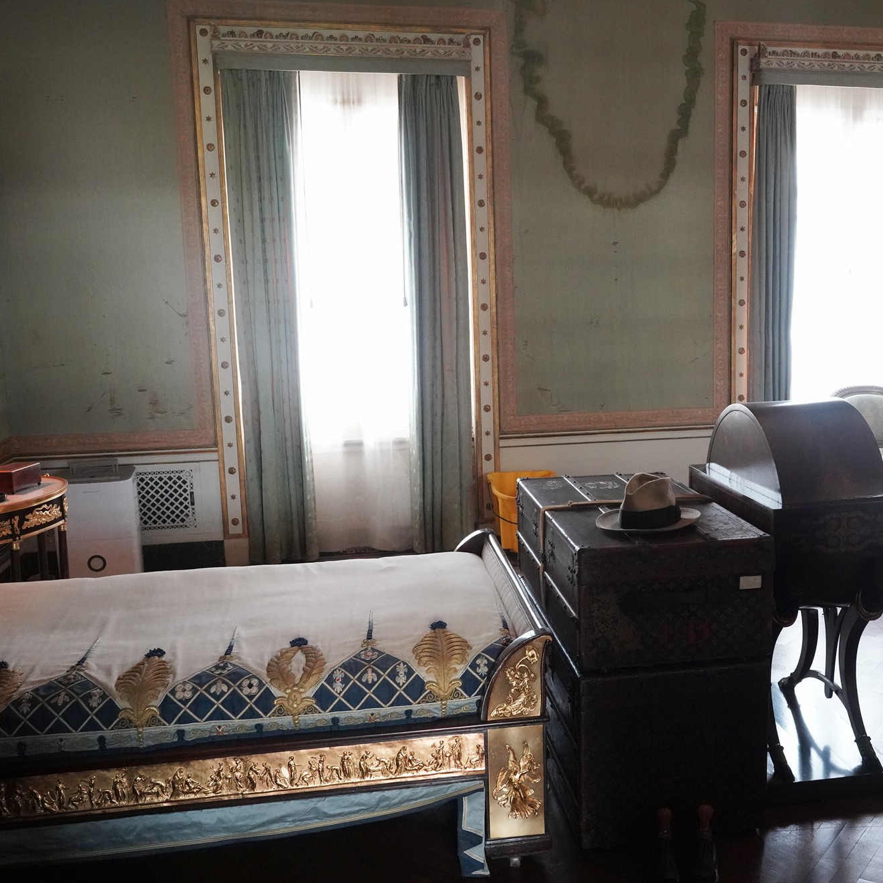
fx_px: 1039
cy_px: 444
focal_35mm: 36
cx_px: 573
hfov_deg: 45.5
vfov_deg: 46.0
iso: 8000
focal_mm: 28
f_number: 10
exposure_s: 1/80
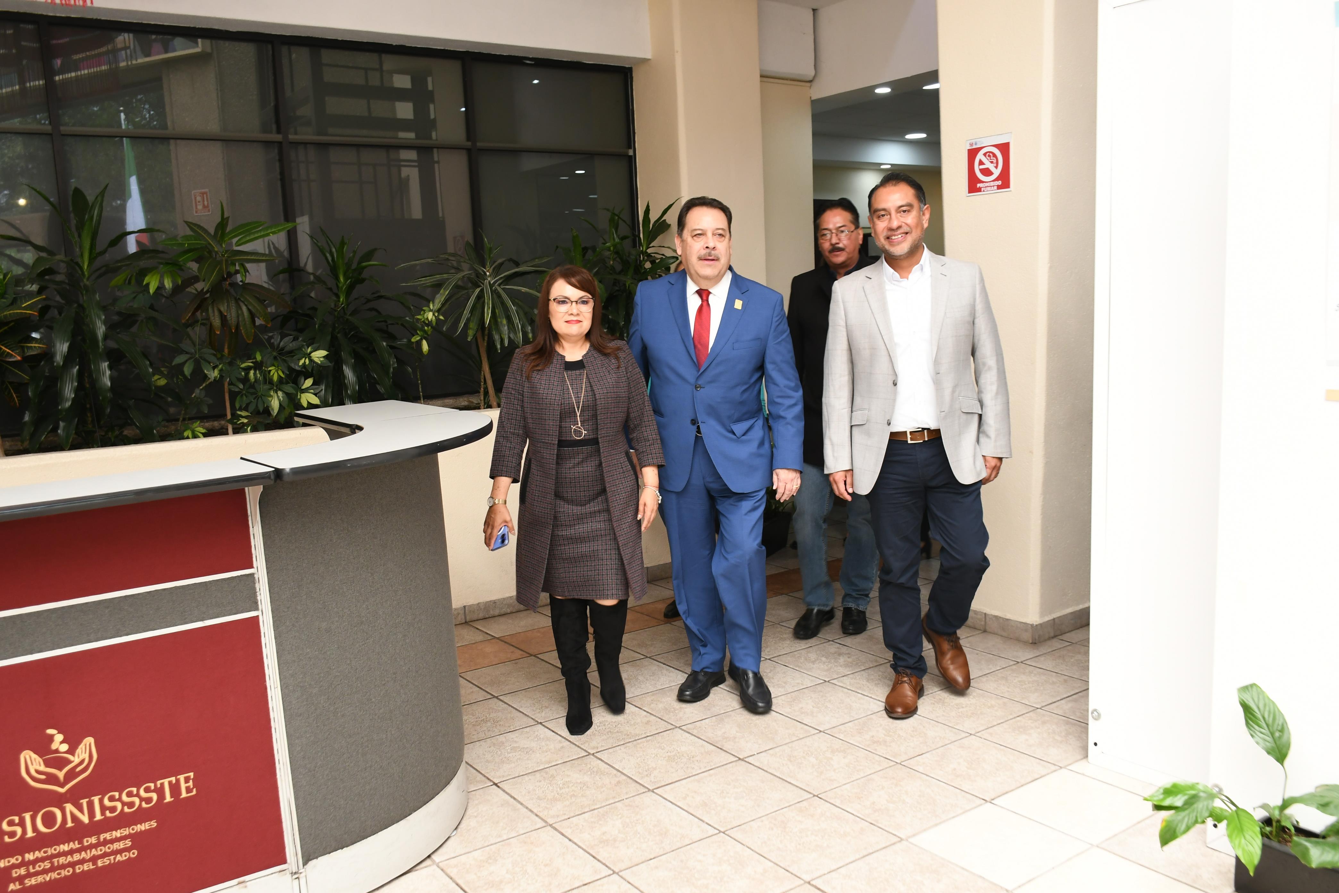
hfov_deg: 61.9
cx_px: 670
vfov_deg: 43.6
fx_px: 1116
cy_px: 446
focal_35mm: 30
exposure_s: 1/100
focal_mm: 20
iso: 640
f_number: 5
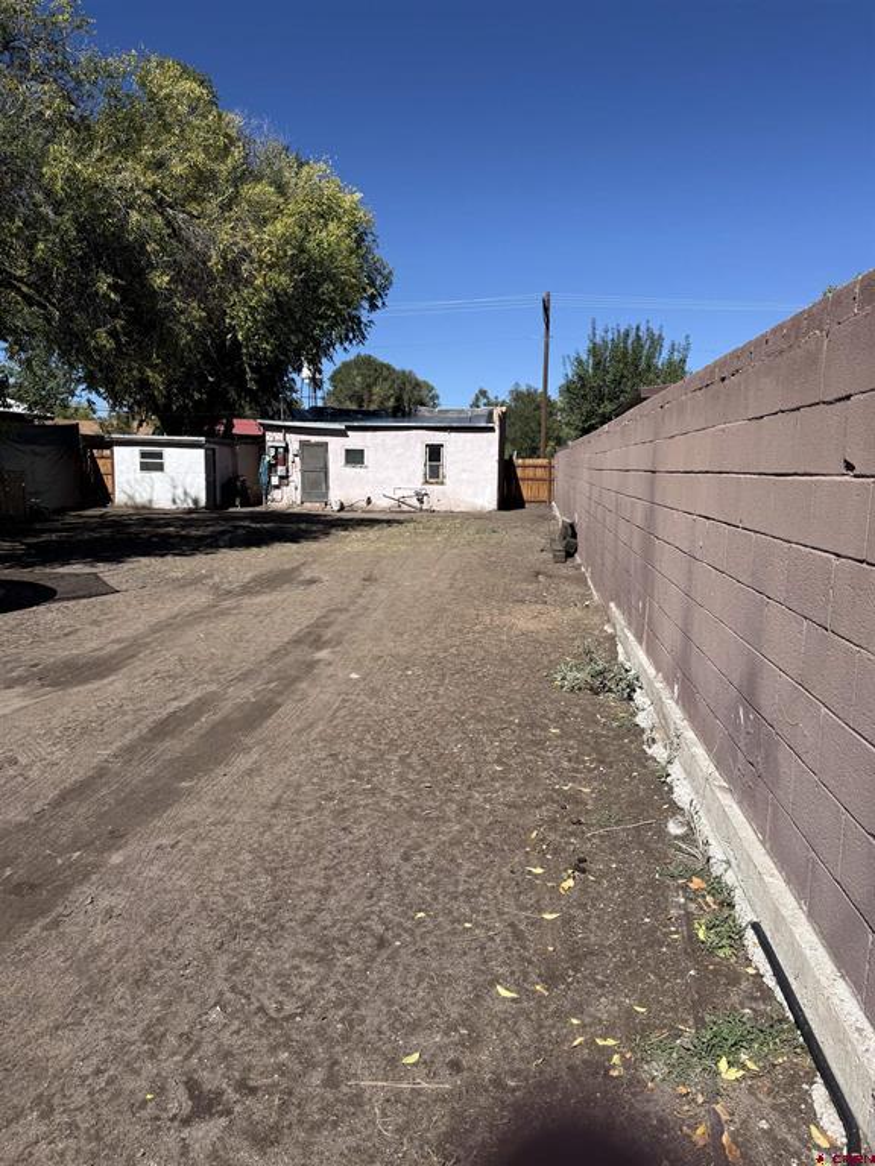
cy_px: 583
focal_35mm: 24
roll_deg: -1.3
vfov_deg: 71.6
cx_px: 438
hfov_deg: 56.8
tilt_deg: -7.5
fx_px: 809
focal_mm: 6.76
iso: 80
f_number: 1.78
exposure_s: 1/5319
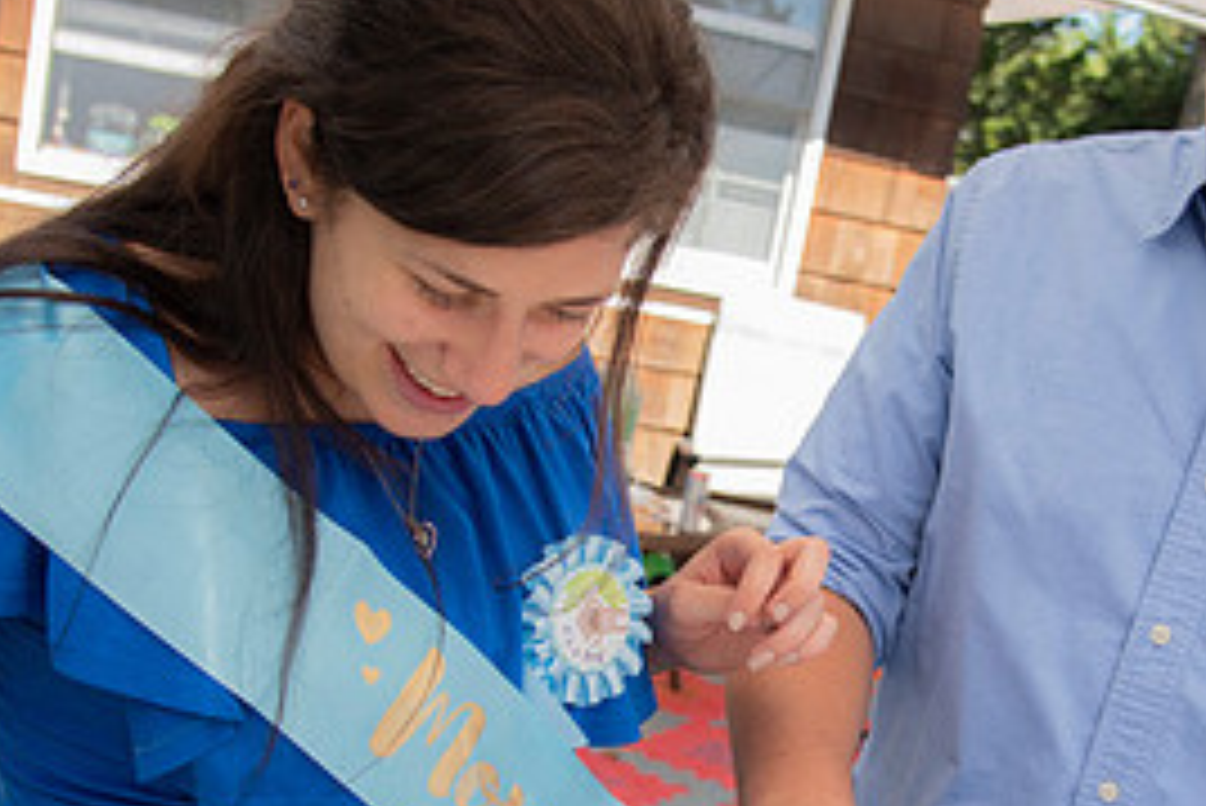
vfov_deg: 25.8
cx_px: 783
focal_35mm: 52
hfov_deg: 37.8
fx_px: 1743
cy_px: 583
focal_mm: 24
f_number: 4
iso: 250
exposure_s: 1/400
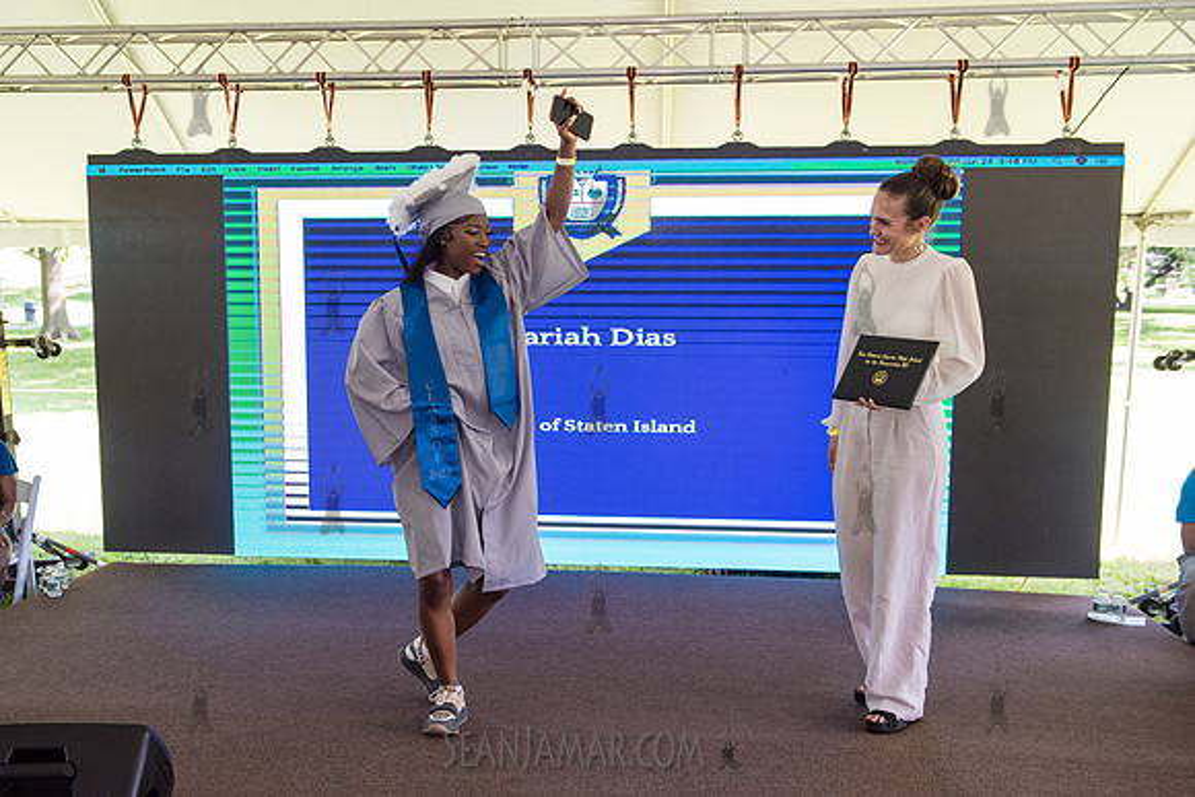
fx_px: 1260
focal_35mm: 38
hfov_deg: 50.5
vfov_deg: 35.1
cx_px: 496
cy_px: 428
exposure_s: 1/800
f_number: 4
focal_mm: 32
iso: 2500
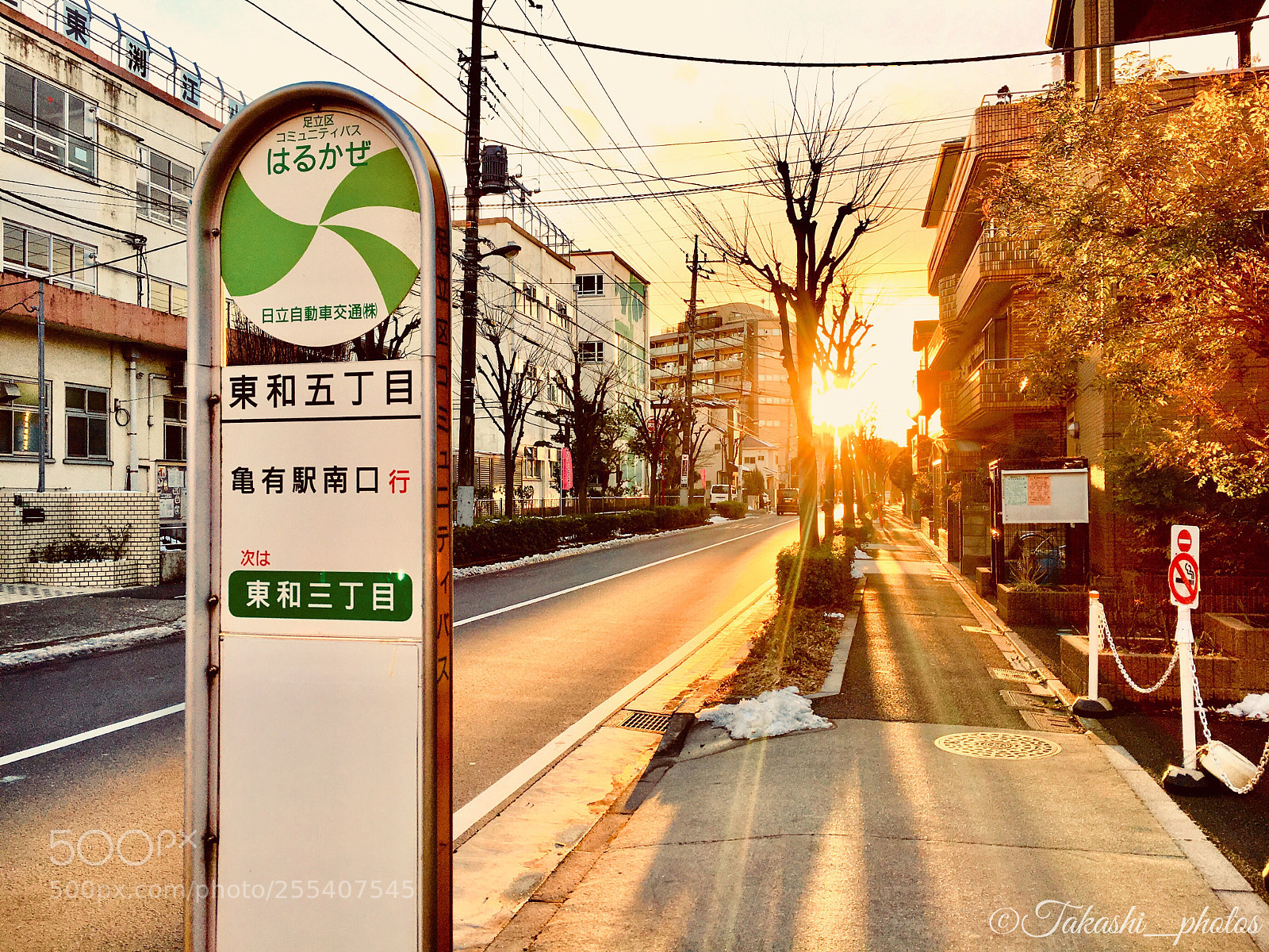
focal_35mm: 29
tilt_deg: +0.4
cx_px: 634
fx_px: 1063
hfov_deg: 61.7
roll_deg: +1.1
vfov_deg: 48.2
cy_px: 476
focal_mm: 4.15
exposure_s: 1/232
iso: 25
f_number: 2.2
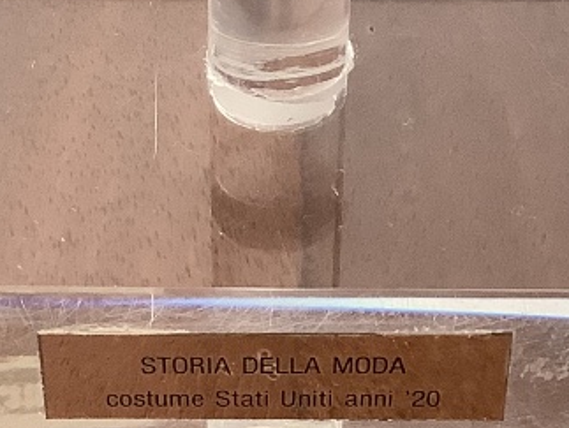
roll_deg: +0.7
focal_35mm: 115
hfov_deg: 17.1
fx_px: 1892
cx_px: 236
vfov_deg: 12.9
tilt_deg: -38.5
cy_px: 90
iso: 80
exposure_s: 1/50
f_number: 2.4
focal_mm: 3.3
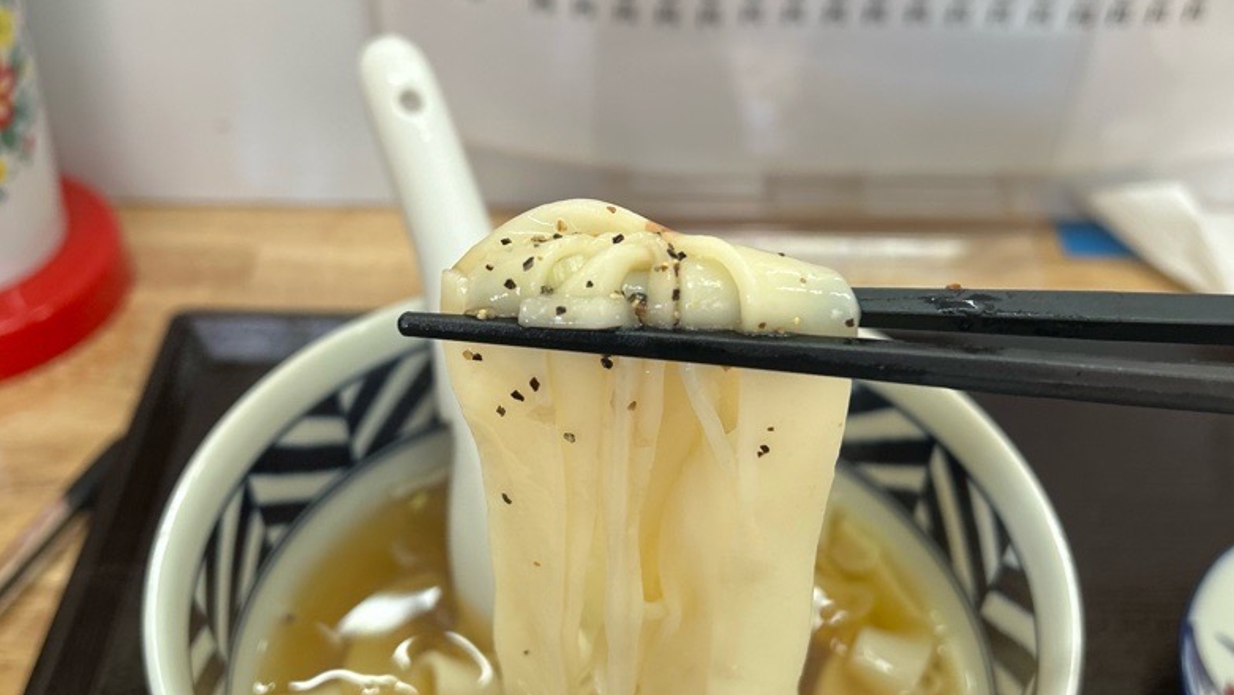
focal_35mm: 29
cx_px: 618
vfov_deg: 40.2
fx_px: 949
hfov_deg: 66.0
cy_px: 352
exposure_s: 1/121
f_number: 1.5
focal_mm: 5.7
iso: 80
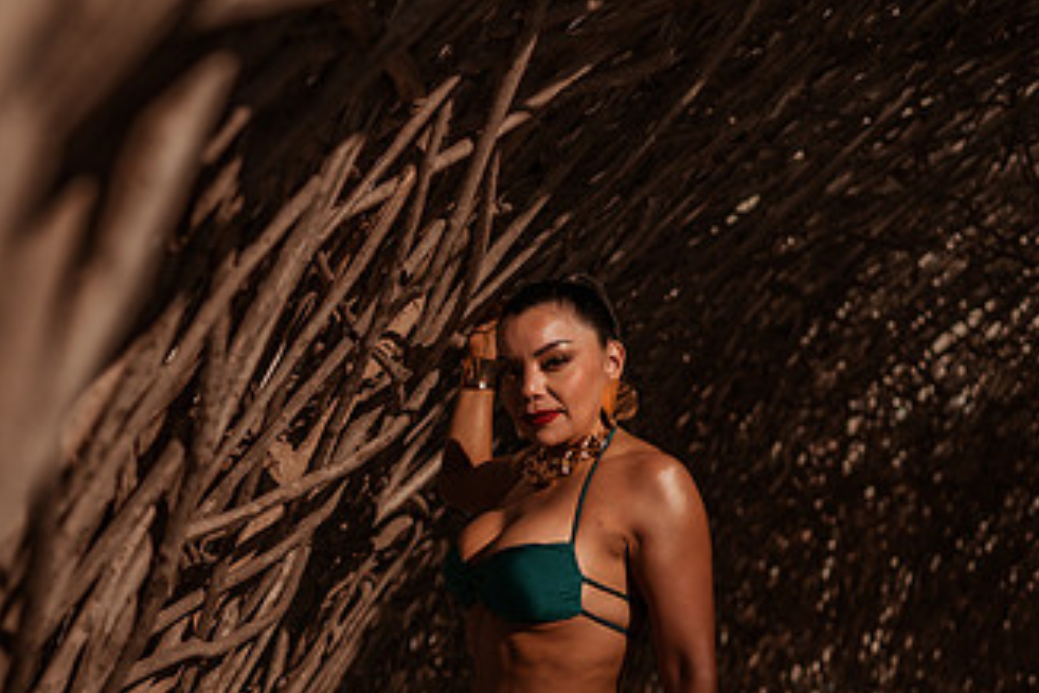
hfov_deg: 31.2
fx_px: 1789
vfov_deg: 21.9
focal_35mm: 62
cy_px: 431
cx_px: 156
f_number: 1.8
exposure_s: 1/8000
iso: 50
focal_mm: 35
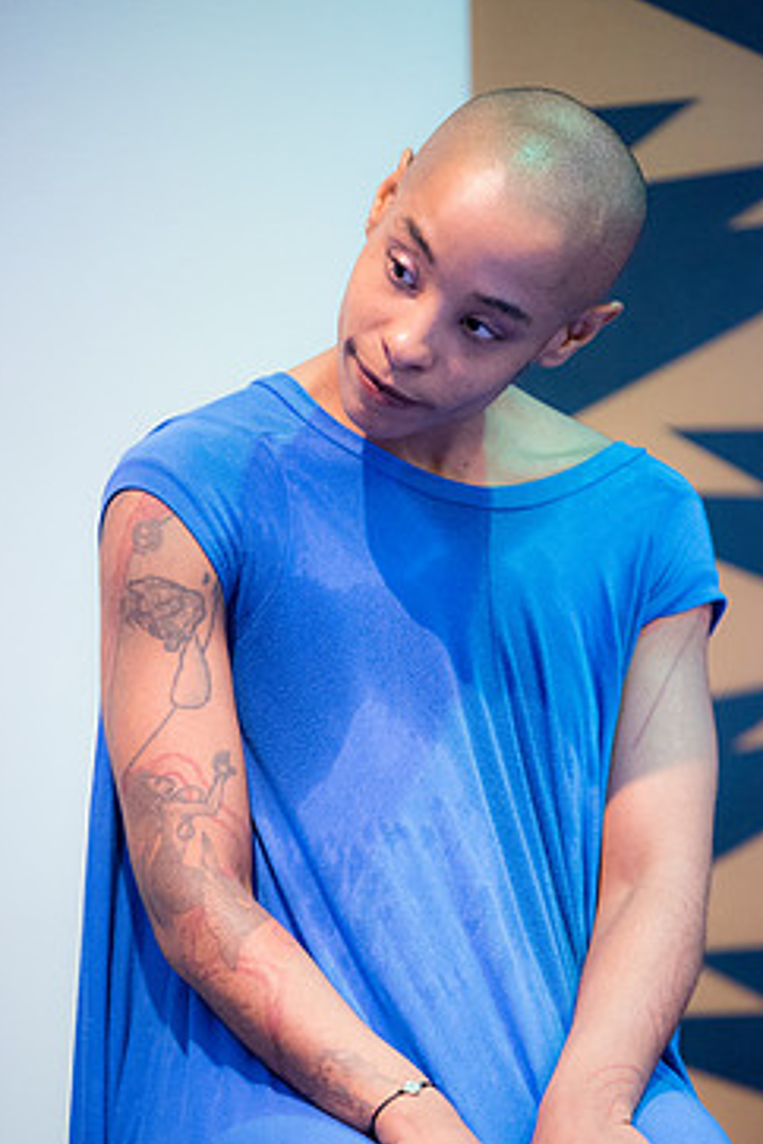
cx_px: 451
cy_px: 665
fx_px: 7884
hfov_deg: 5.5
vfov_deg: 8.3
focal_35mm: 248
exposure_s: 1/125
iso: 2800
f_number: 2.8
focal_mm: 200
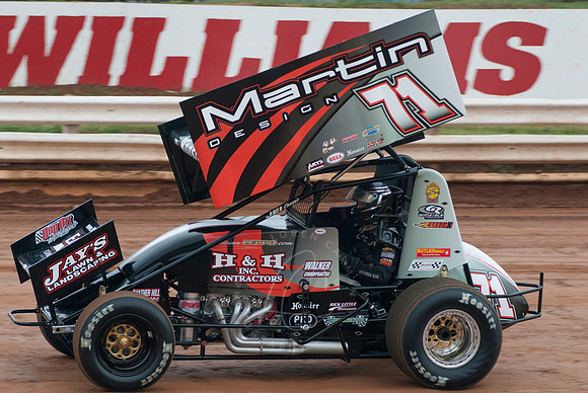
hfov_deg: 11.8
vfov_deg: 7.9
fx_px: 2845
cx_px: 294
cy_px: 196
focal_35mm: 174
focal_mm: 116
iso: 400
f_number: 4
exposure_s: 1/320
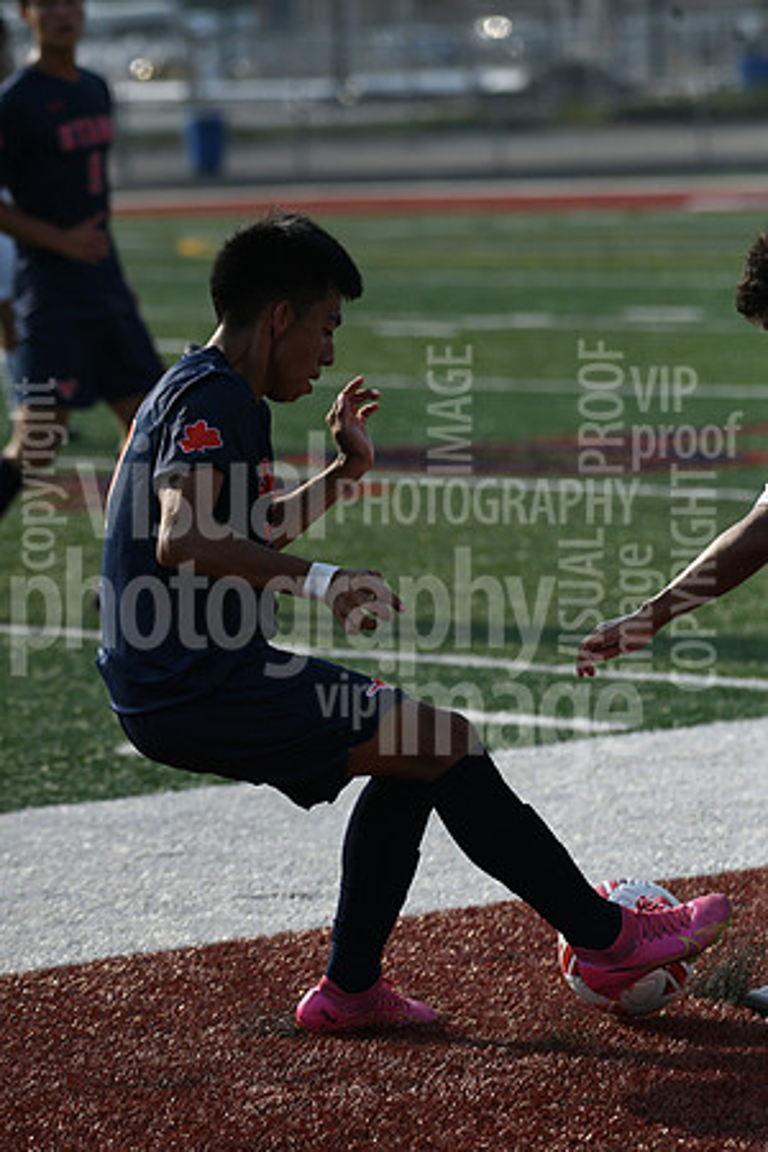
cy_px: 576
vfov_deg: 10.3
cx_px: 384
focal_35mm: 200
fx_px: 6399
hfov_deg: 6.9
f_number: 5.6
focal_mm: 200
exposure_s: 1/5000
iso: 1000
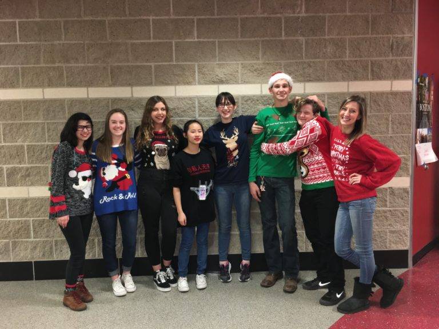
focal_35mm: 29
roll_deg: +0.8
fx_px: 368
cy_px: 164
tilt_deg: -6.4
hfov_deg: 61.7
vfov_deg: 48.2
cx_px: 220
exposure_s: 1/17
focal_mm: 4.15
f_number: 2.2
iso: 80
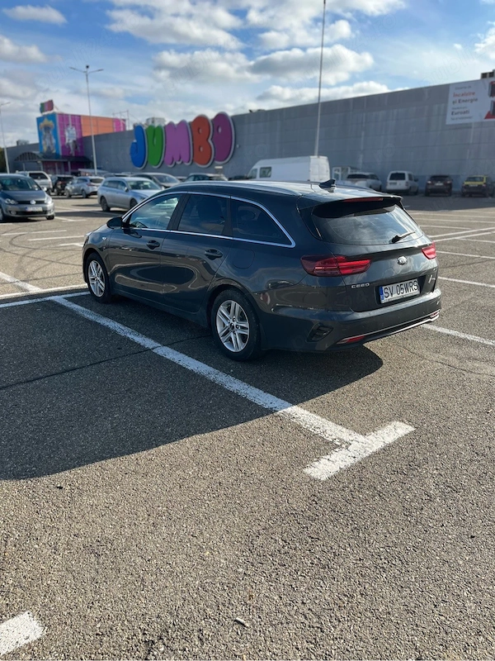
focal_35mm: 26
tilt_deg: -17.2
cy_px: 330
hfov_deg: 53.1
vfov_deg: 67.3
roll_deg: +0.2
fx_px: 496
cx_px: 248
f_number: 1.6
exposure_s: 1/2137
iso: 50
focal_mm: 5.1
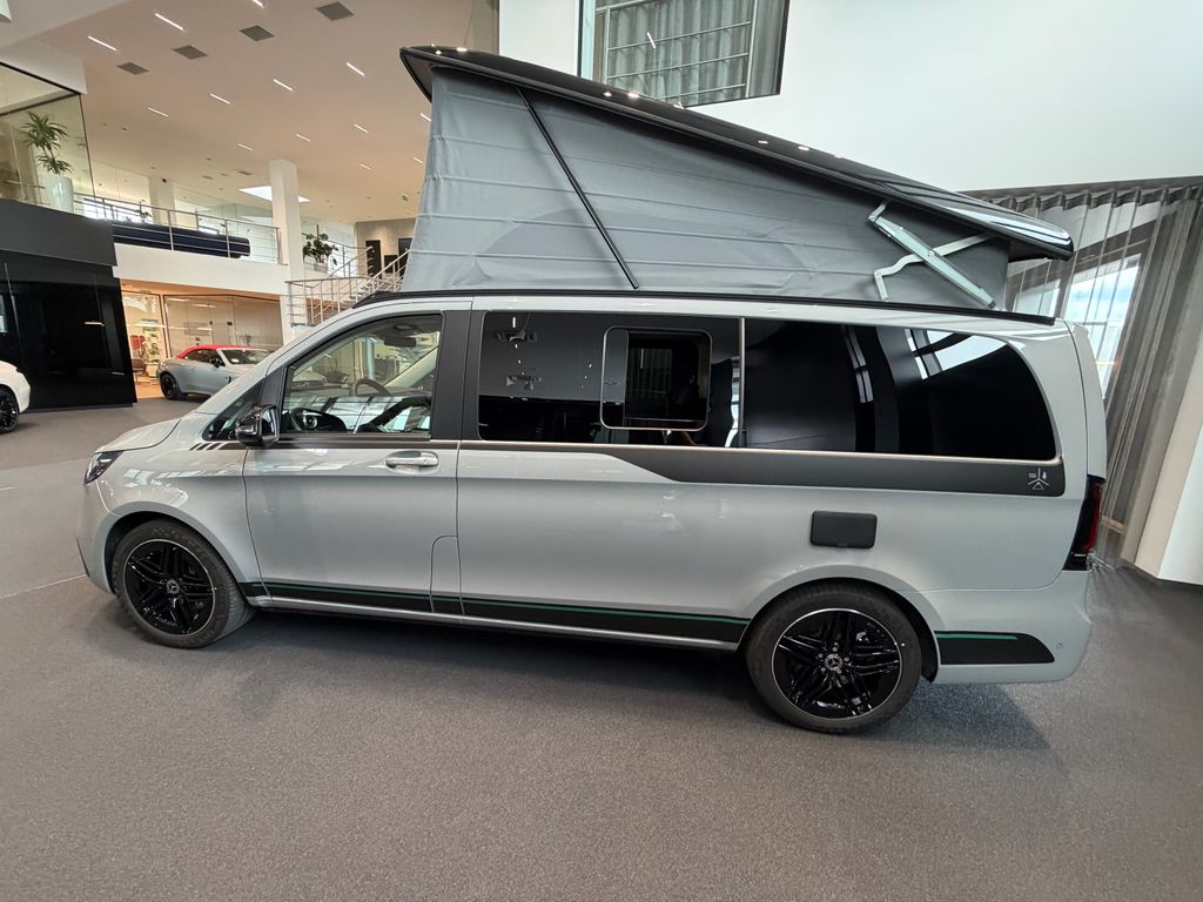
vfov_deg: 85.7
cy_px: 451
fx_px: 487
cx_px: 602
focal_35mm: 14
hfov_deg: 102.1
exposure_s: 1/70
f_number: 2.2
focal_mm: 2.22
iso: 320
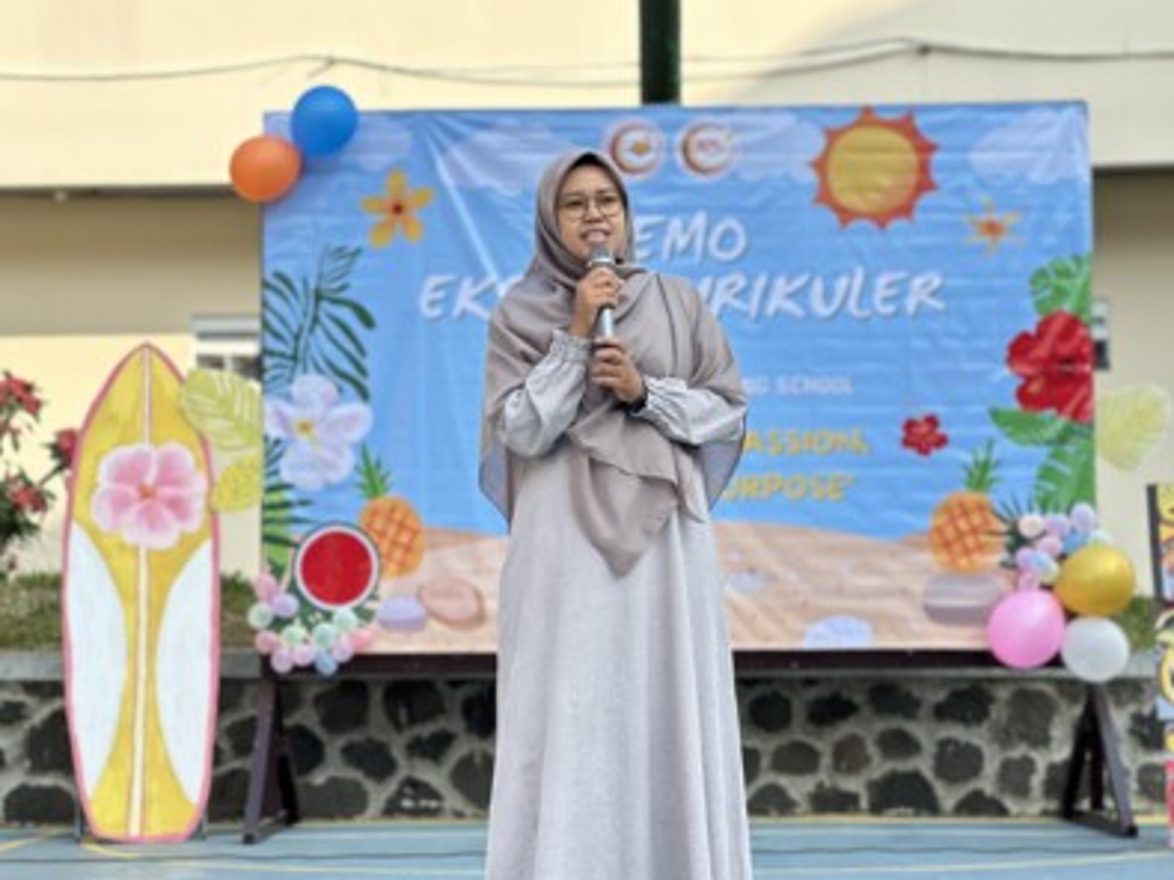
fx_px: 2645
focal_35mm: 78
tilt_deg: +5.0
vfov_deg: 18.9
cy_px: 437
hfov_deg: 25.0
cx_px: 591
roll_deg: +0.9
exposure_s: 1/151
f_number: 2.8
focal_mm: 9
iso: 32
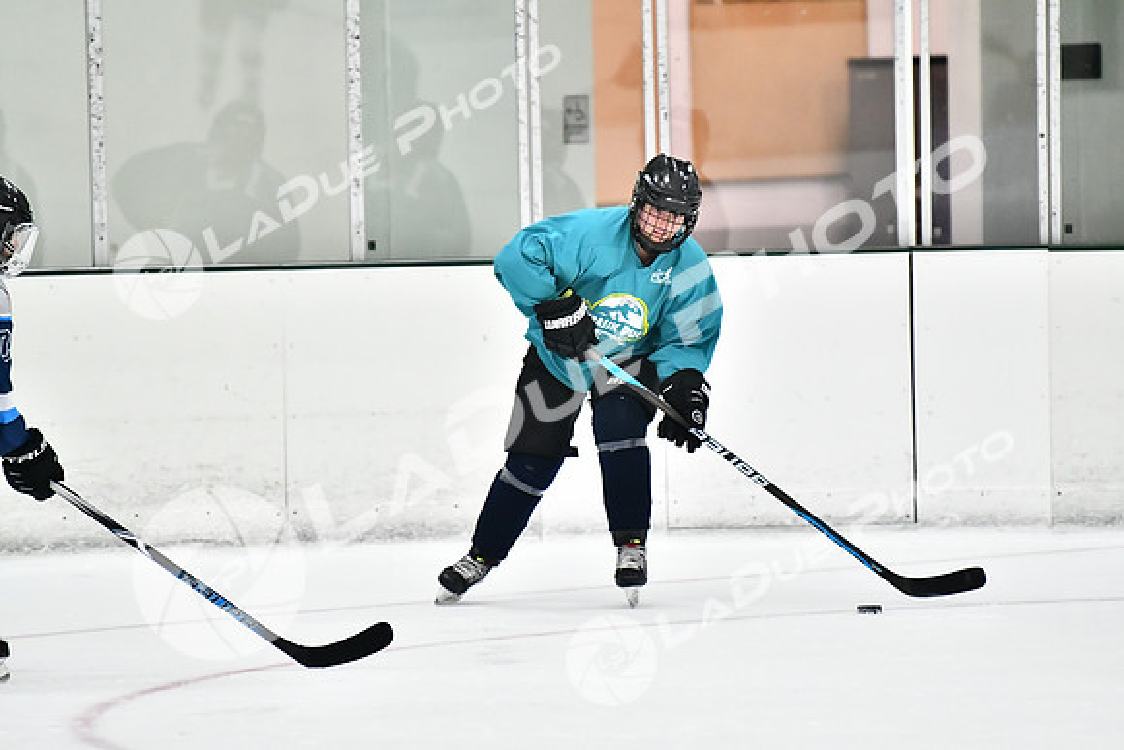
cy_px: 375
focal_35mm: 285
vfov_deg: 4.8
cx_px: 562
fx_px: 8900
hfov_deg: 7.2
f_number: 2.8
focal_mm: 190
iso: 6400
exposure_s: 1/1250
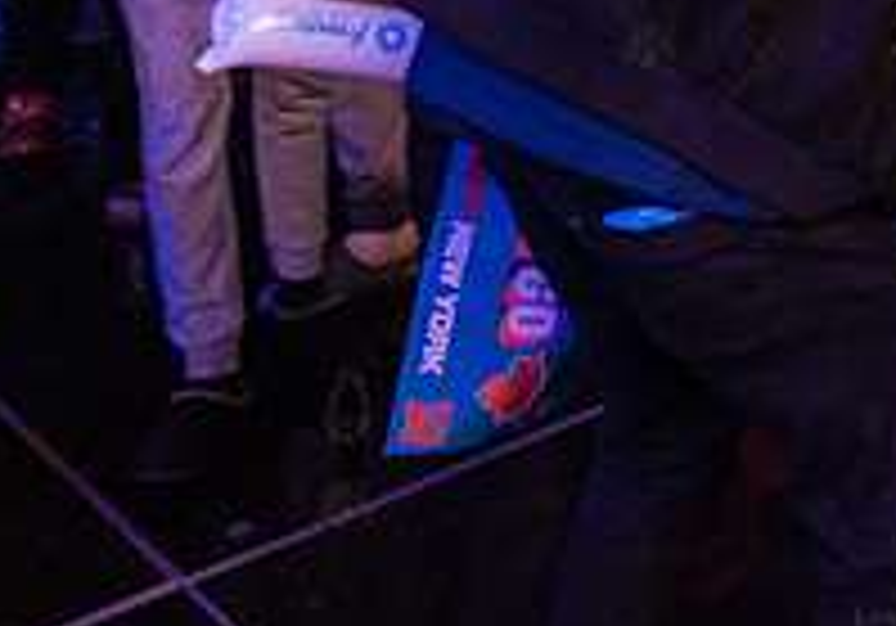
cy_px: -248
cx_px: 1126
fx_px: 1995
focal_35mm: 79
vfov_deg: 16.6
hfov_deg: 22.9
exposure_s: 1/200
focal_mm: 24
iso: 6400
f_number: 2.8
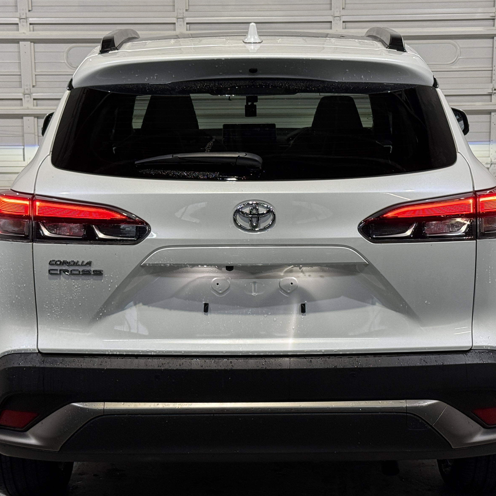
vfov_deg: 23.7
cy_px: 244
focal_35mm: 73
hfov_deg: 23.7
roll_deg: +0.4
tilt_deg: -9.9
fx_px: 1183
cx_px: 253
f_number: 1.78
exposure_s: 1/60
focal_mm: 6.76
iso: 80
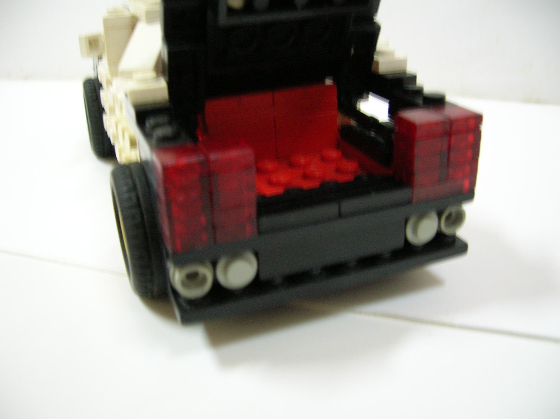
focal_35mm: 34
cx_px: 280
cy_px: 210
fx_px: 550
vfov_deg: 41.7
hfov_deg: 54.0
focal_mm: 5.7
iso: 100
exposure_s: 1/2.1
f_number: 2.9
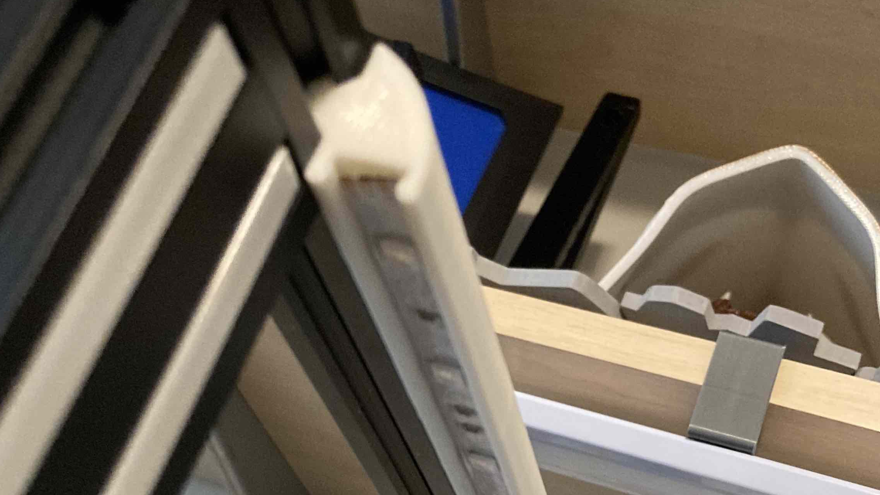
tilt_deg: +17.8
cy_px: 441
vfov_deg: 21.7
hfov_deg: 38.3
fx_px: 1260
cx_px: 347
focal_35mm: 54
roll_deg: -24.6
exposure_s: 1/30
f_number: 1.8
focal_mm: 3.99
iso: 320
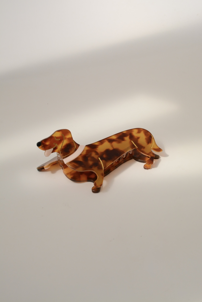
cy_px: 151
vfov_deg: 31.9
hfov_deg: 21.6
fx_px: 530
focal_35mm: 63
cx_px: 101
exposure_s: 1/800
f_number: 14
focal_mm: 42
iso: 500
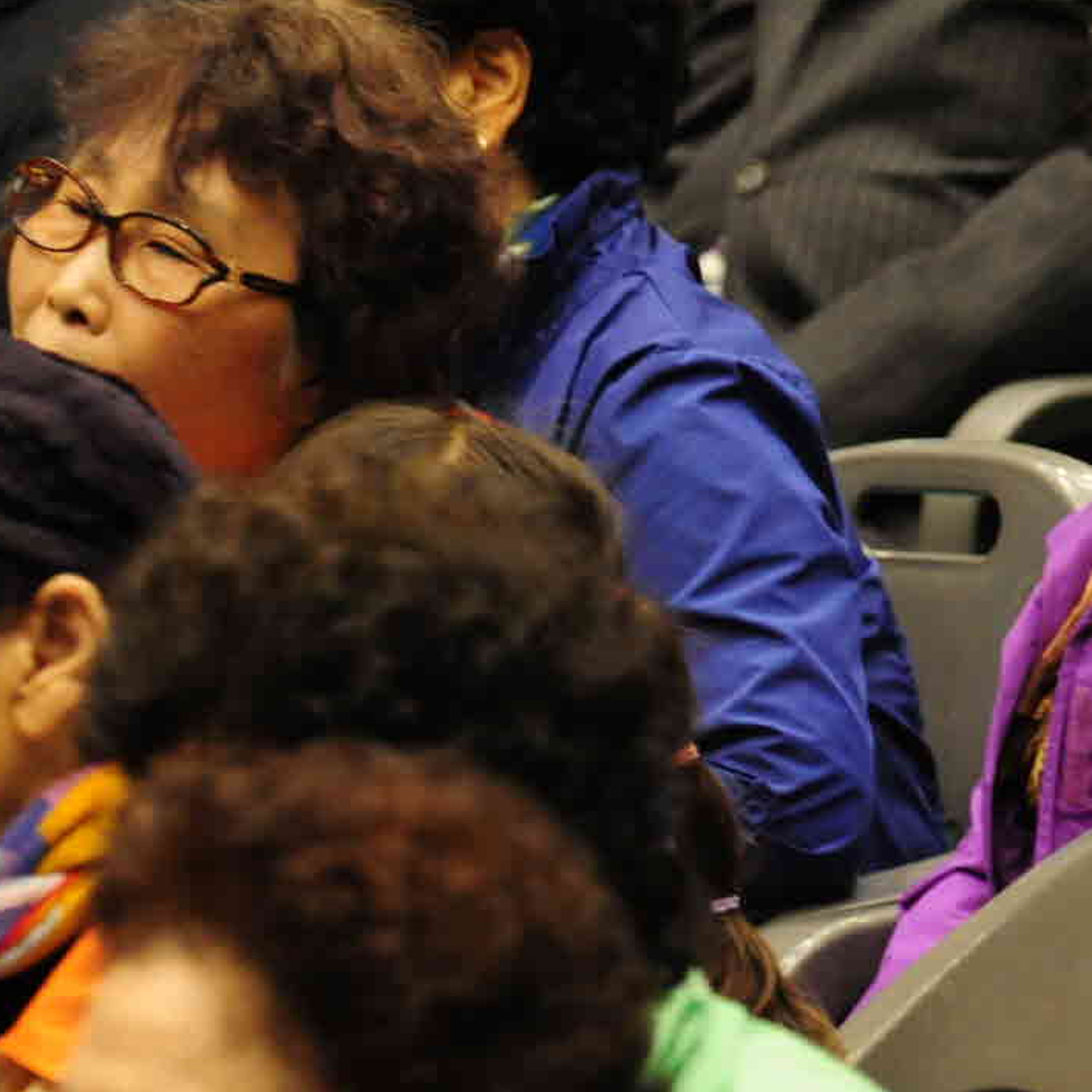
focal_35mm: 727
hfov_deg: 2.4
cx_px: 1277
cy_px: -42
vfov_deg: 2.4
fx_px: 25947
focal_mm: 200
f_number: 7.1
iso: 1600
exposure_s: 1/60
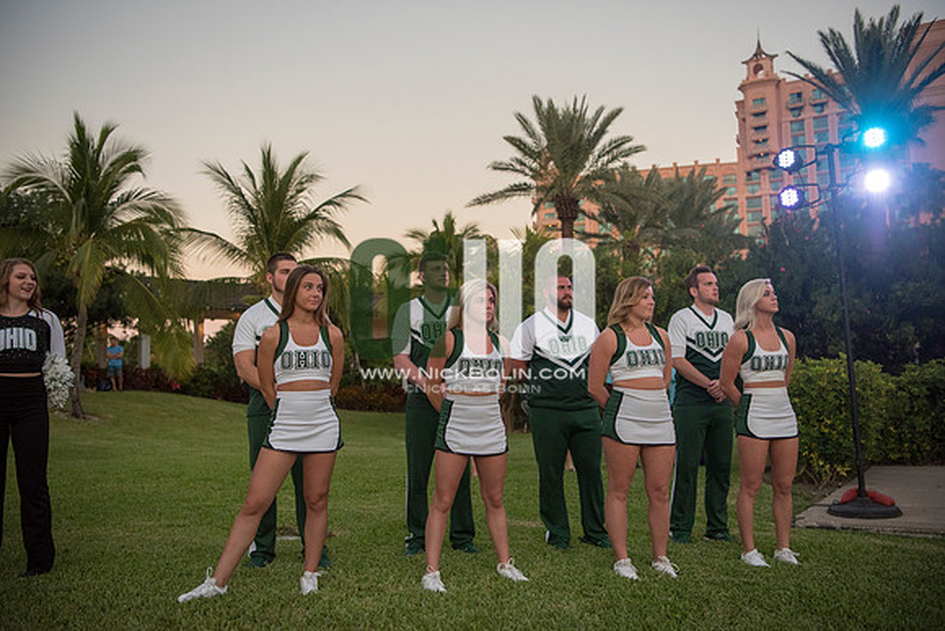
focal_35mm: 32
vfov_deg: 41.1
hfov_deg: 58.7
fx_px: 840
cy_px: 316
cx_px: 472
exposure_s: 1/1600
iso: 2000
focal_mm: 32
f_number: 3.2
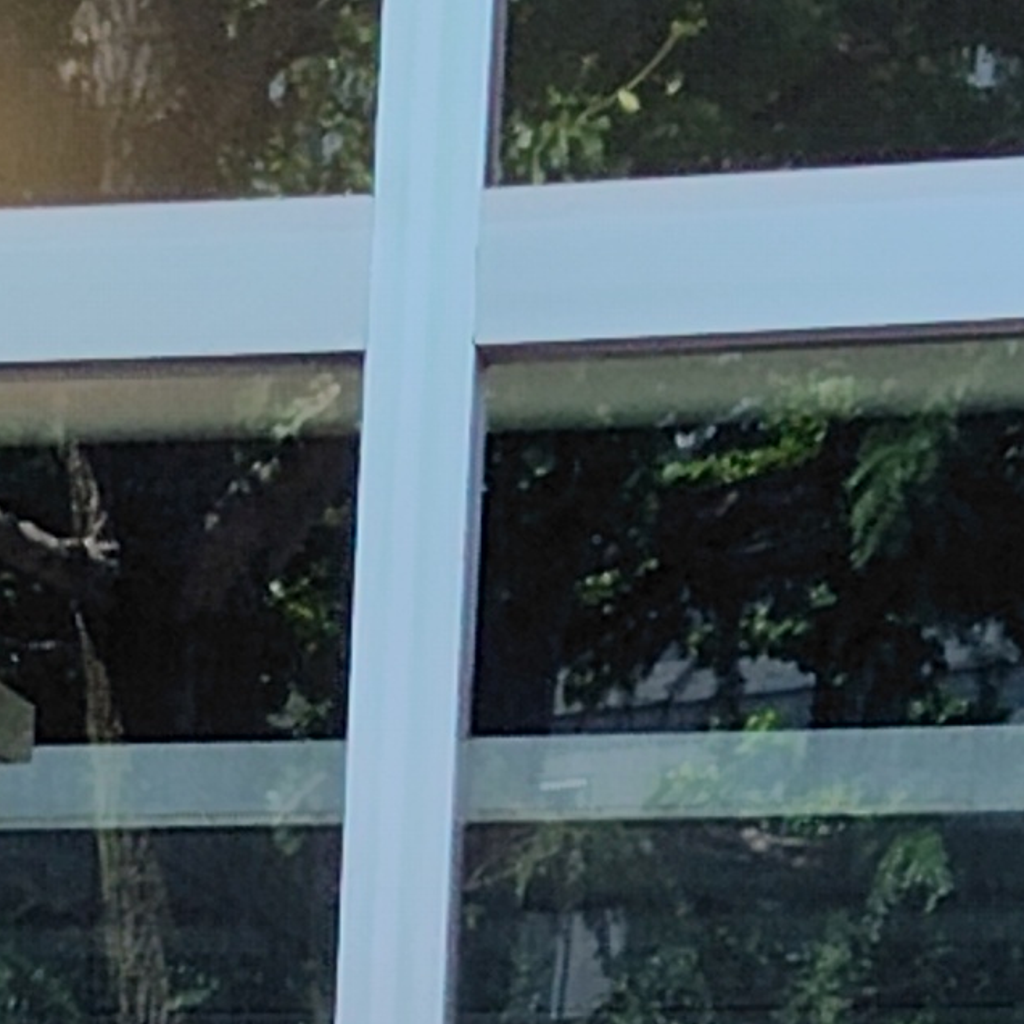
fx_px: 4384
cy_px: 2549
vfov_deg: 11.0
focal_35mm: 131
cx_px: -1383
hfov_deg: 11.3
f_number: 1.9
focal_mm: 5.6
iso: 50
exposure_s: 1/455
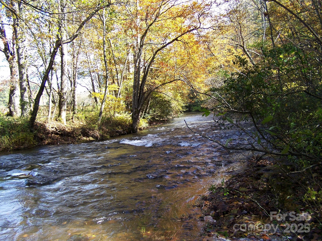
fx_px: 353
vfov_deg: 37.7
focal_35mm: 38
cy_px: 120
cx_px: 161
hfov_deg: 49.0
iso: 80
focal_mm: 6.3
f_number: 2.8
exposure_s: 1/125
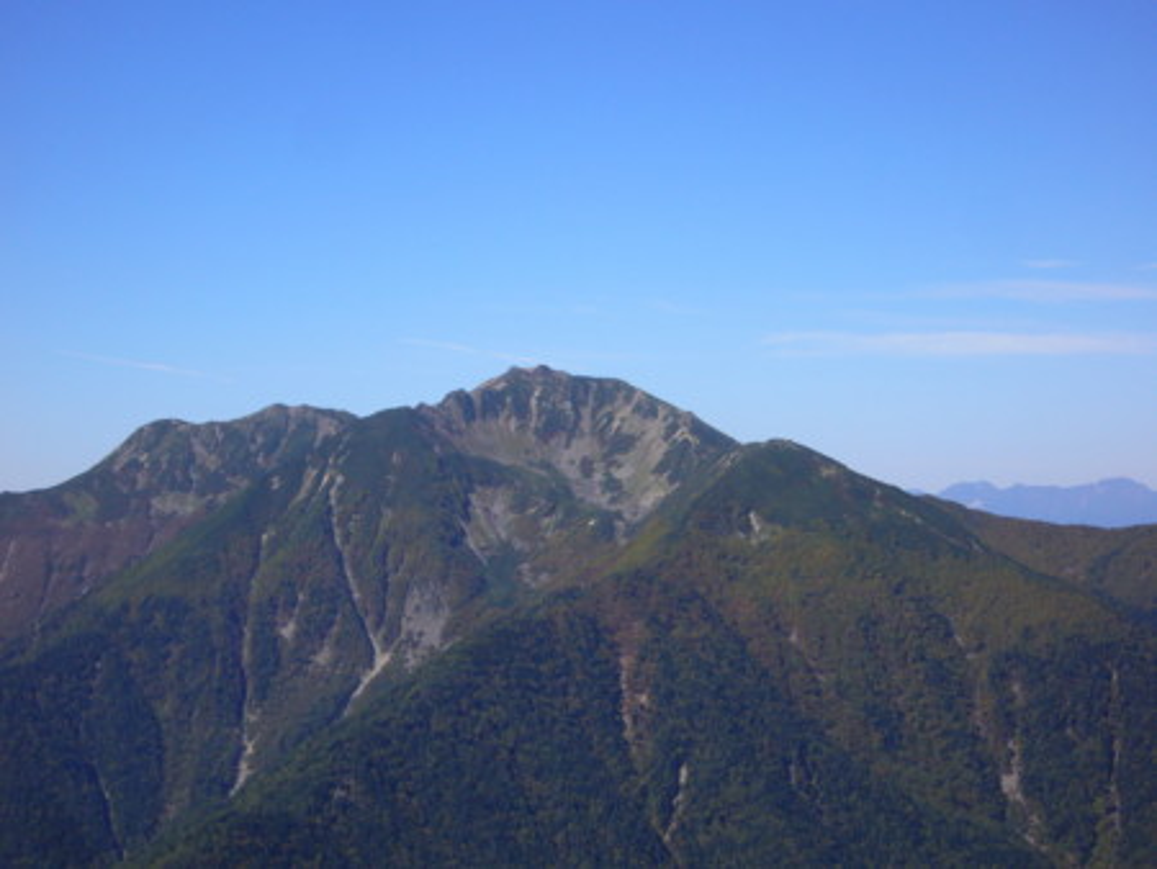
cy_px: 434
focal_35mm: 84
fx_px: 2809
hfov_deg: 23.3
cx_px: 578
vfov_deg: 17.6
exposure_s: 1/640
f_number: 4.4
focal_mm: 13.9
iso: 80
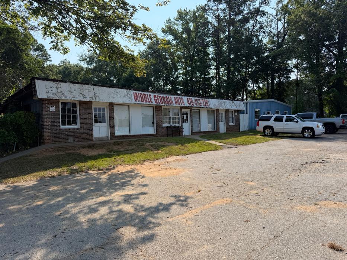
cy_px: 130
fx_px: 241
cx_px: 174
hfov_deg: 71.6
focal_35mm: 24
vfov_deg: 56.8
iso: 100
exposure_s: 1/4167
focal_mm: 6.76
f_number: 1.78
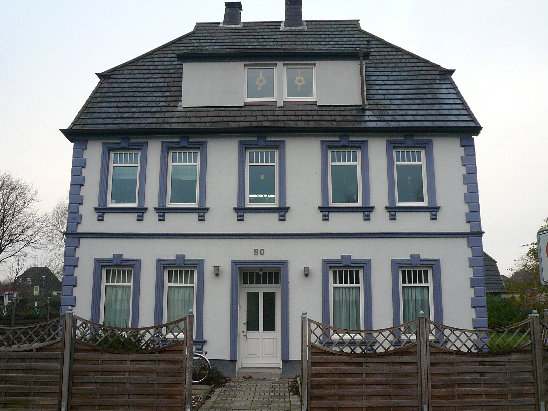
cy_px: 206
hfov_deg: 55.4
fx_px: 522
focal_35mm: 33
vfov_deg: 42.9
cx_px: 274
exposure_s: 1/160
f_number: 2.8
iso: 100
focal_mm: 4.6
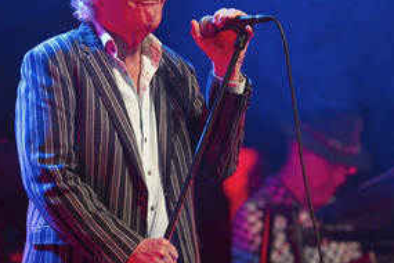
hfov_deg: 6.2
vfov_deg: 4.1
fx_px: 3633
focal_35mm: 332
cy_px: 107
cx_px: 150
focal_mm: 210
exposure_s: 1/200
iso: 1600
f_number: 2.8
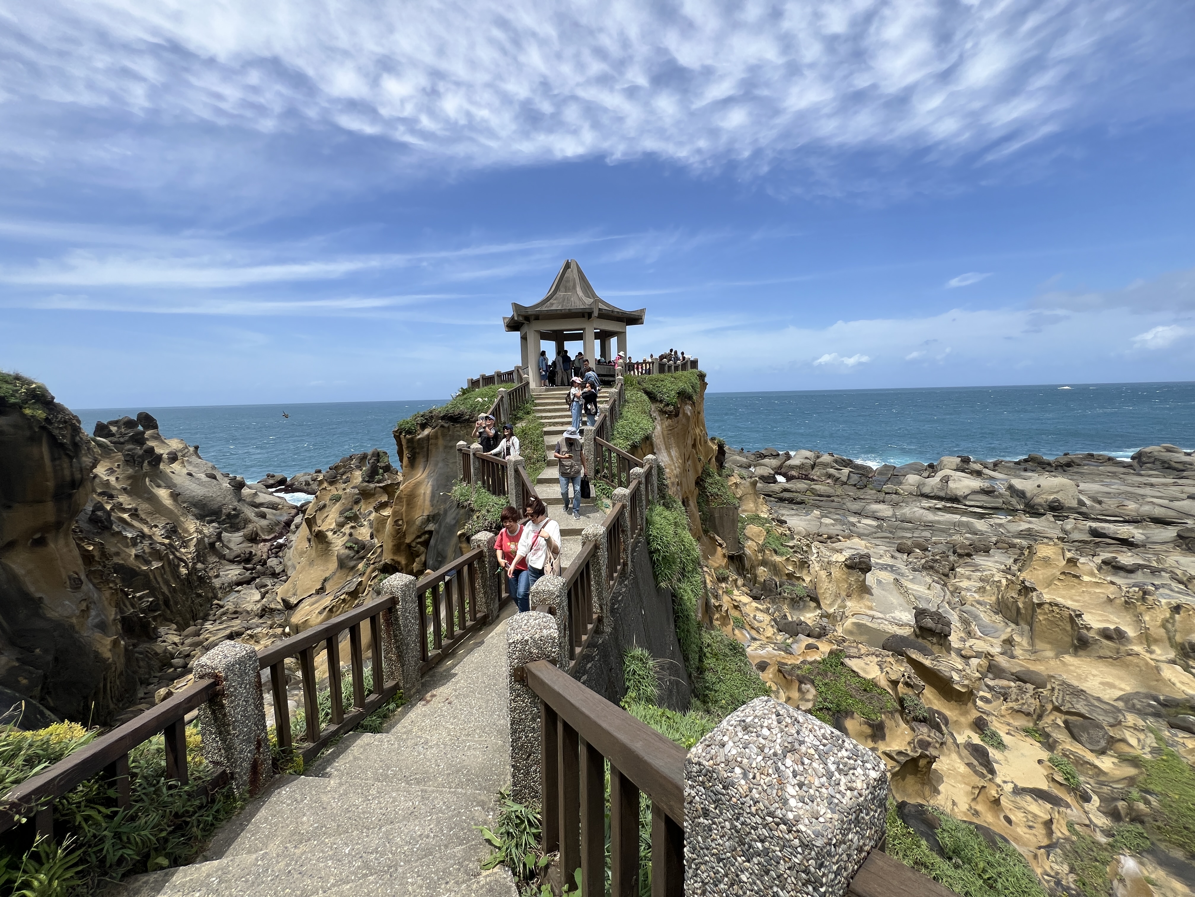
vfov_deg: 89.9
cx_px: 598
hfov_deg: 106.2
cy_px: 448
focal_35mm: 13
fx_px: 449
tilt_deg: -7.5
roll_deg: +1.2
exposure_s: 1/1488
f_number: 1.8
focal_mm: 1.57
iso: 32
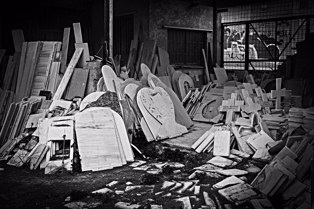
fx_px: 314
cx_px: 157
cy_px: 103
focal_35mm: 36
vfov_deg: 36.8
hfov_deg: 53.2
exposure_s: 1/500
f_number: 5
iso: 200
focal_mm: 35
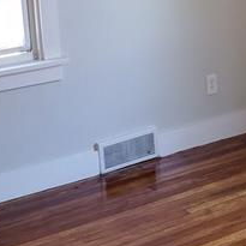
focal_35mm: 86
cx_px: 193
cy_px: -10
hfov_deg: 20.0
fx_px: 691
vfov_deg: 19.5
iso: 250
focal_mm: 4.3
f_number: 2.4
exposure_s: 1/50
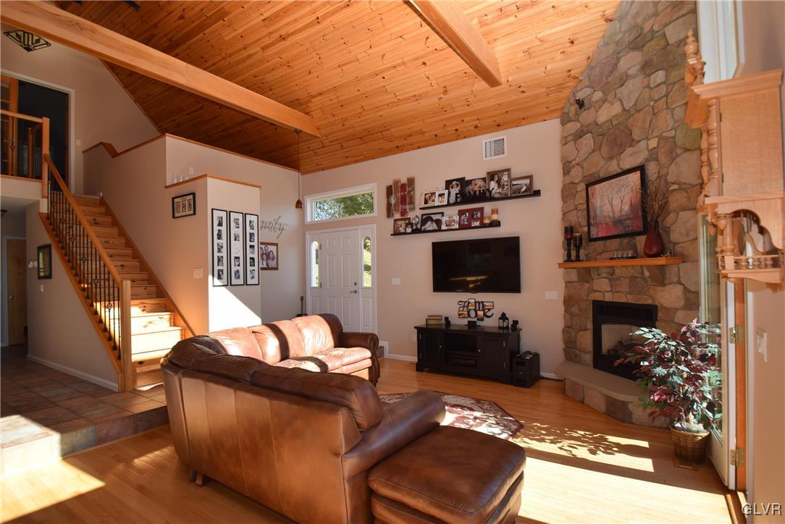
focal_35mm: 17
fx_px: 376
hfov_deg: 92.4
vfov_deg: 69.7
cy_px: 262
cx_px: 392
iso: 140
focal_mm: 11.5
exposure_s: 1/125
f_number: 5.6
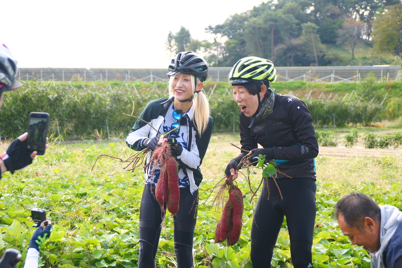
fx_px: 921
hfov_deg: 24.6
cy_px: 134
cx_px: 201
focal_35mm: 82
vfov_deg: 16.6
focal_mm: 55
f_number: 5
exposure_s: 1/200
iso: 200
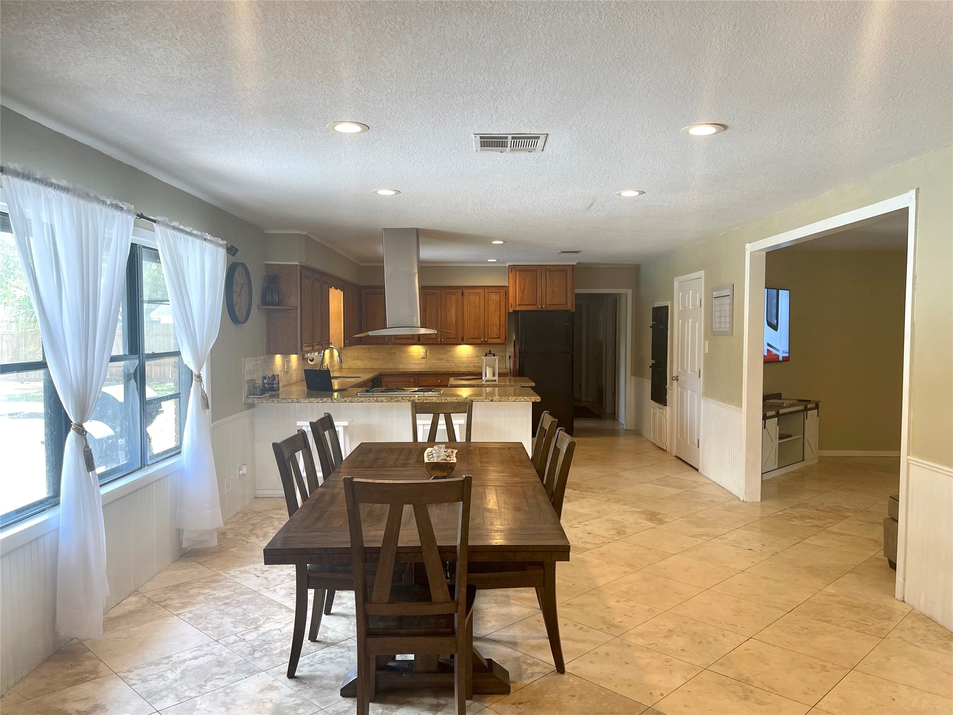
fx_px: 716
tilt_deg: -2.5
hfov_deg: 67.3
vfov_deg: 53.1
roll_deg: -0.4
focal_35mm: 26
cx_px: 476
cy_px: 358
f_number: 1.6
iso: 80
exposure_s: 1/120
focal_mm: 5.1
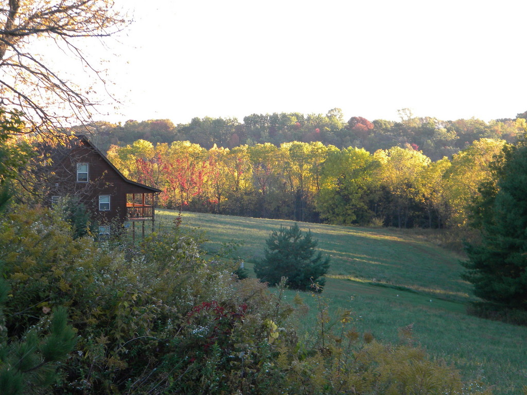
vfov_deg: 14.9
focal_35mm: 99
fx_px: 1507
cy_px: 198
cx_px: 264
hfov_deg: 19.8
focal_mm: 17.9
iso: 98
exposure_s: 1/59.8
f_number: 4.6
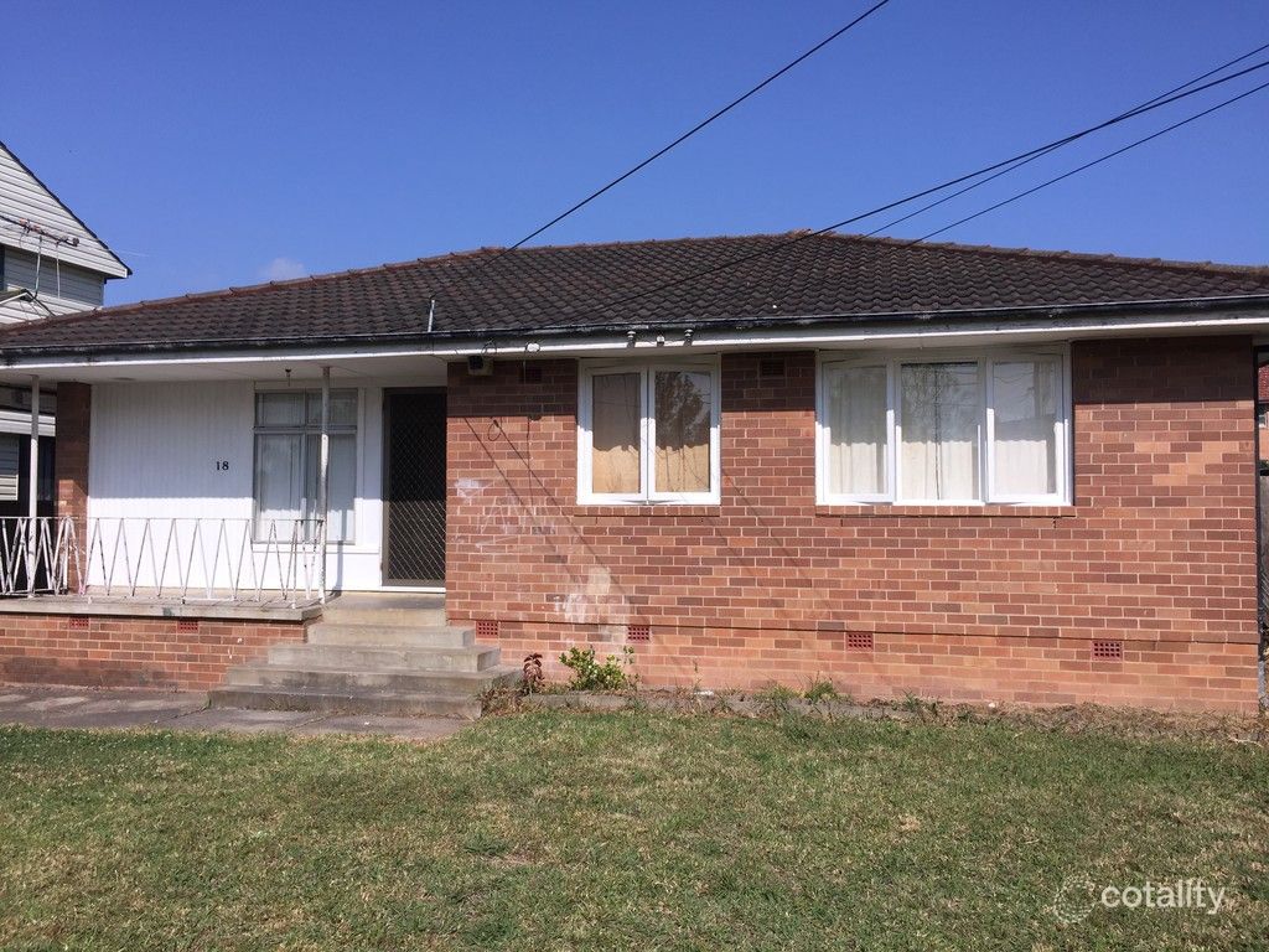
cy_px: 476
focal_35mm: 29
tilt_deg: +1.4
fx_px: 1063
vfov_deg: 48.2
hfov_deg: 61.7
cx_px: 634
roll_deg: -0.9
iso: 32
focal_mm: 4.15
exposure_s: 1/3049
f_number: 2.2
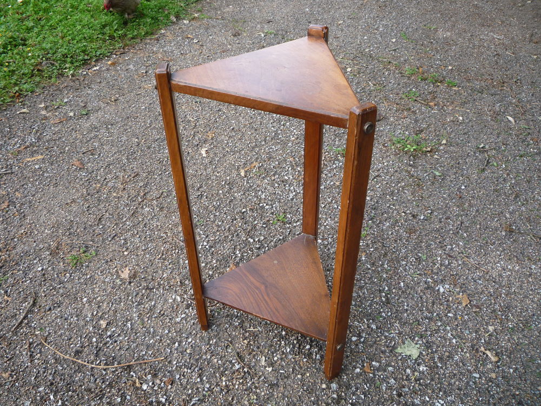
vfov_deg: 46.8
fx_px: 469
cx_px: 270
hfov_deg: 60.0
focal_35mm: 30
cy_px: 203
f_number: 3.3
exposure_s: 1/100
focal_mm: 5.2
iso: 100
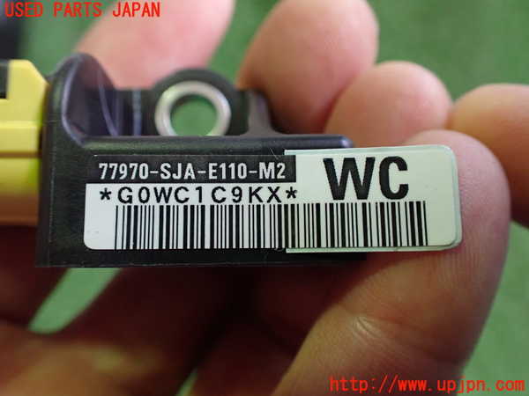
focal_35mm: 30
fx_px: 458
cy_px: 198
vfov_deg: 46.8
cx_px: 264
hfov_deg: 60.0
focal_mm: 5.4
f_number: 2.3
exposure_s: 1/100
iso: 800
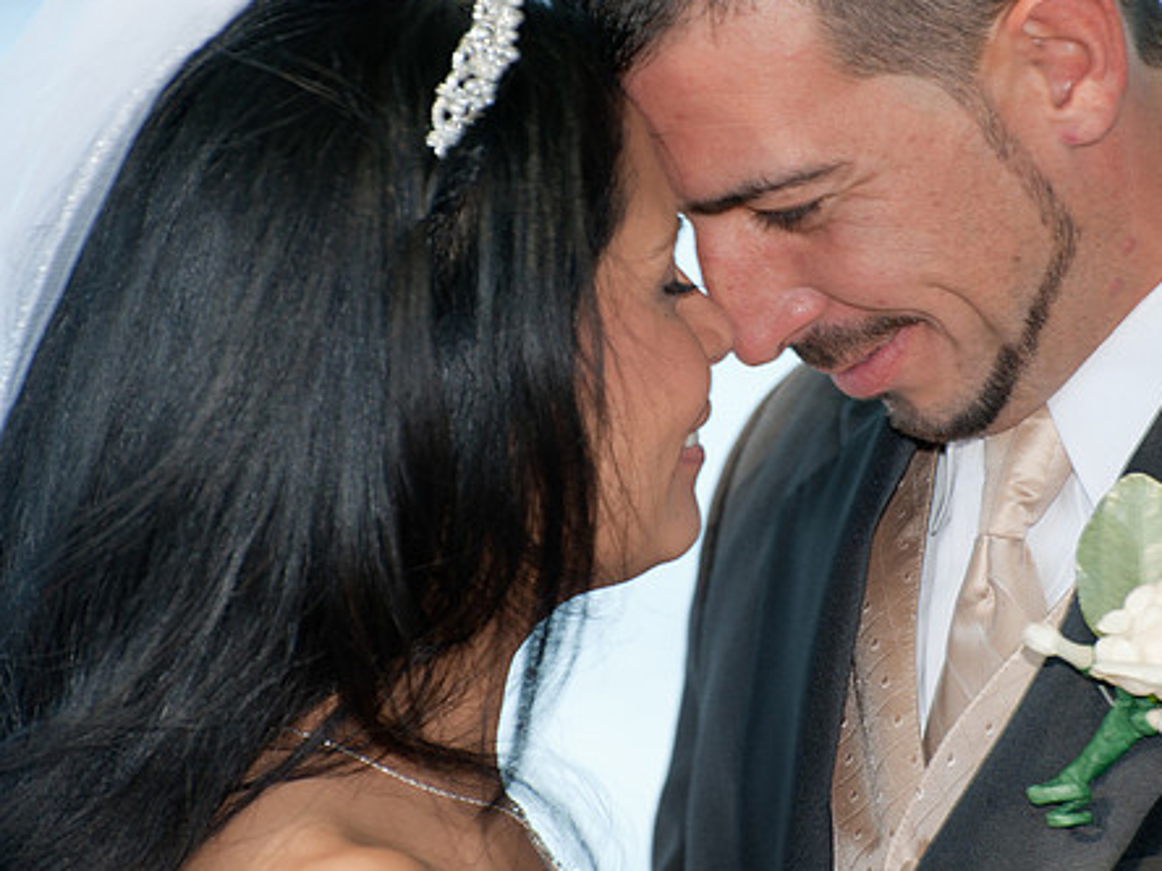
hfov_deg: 8.1
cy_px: 403
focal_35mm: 245
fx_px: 8224
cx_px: 733
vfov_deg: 6.1
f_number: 8
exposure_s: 1/60
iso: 200
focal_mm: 195
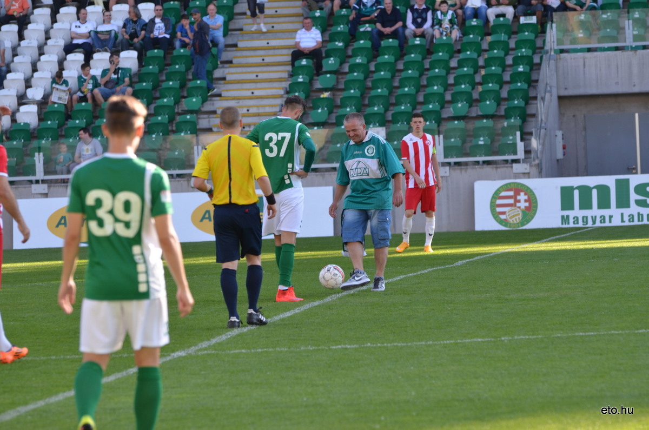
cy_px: 215
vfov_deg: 5.9
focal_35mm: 232
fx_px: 4183
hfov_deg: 8.9
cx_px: 324
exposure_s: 1/250
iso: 200
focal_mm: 155
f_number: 4.8
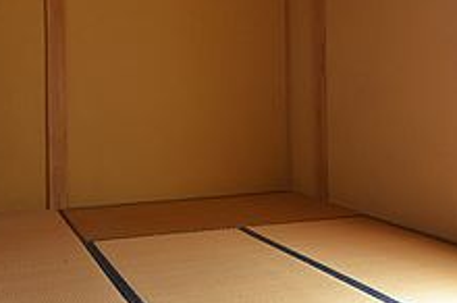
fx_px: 520
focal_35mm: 41
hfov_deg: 46.8
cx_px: 158
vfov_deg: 32.1
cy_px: 90
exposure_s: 1/125
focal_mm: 12
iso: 400
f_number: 5.6
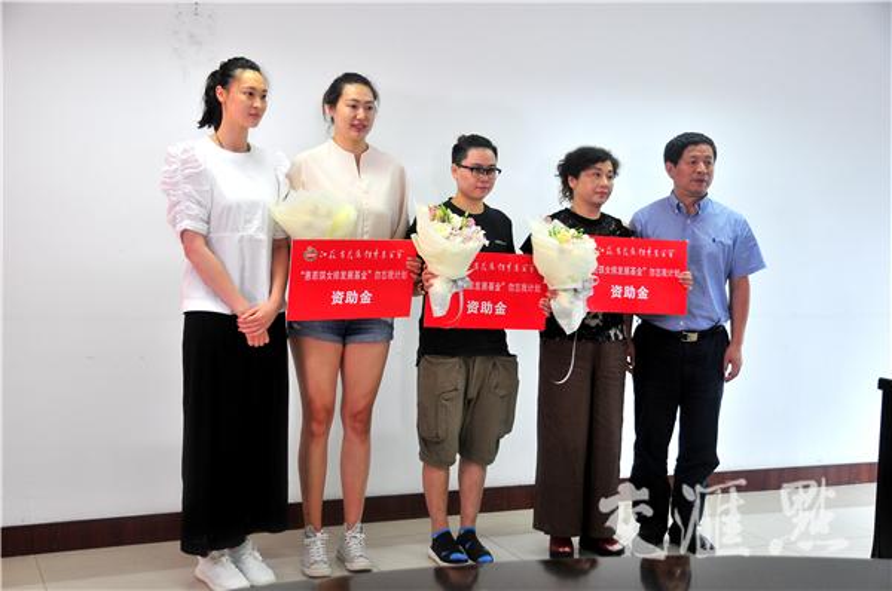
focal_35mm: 45
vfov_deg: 29.8
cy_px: 296
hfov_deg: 43.7
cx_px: 446
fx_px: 1113
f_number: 4.2
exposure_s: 1/30
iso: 400
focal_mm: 30
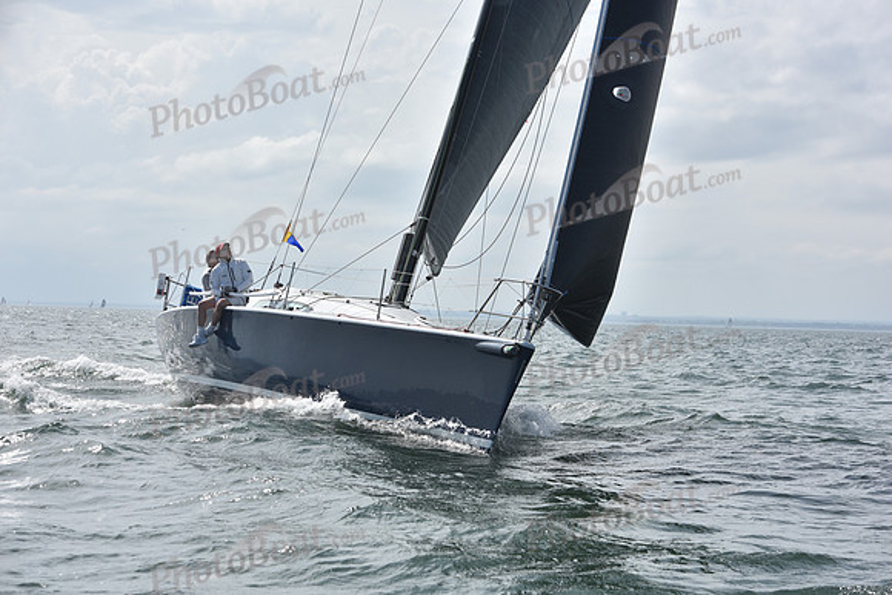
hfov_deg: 25.4
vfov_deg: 17.1
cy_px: 298
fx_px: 1983
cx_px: 446
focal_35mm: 80
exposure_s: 1/1600
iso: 200
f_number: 7.1
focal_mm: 80
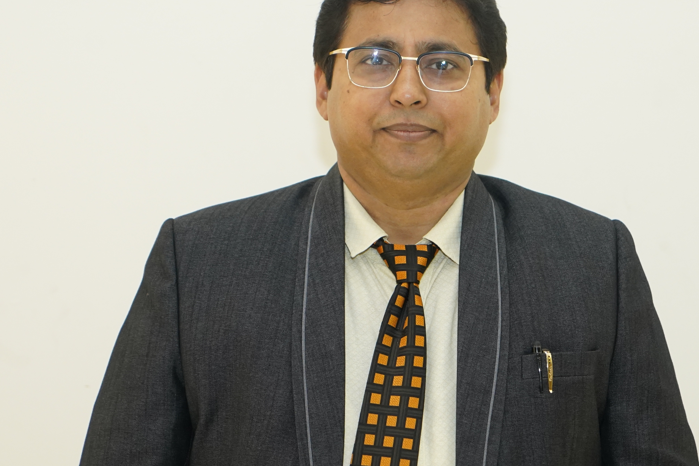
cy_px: 221
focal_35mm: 114
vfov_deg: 12.0
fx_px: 2213
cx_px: 369
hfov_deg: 17.9
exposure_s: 1/100
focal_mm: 70
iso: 2000
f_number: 4
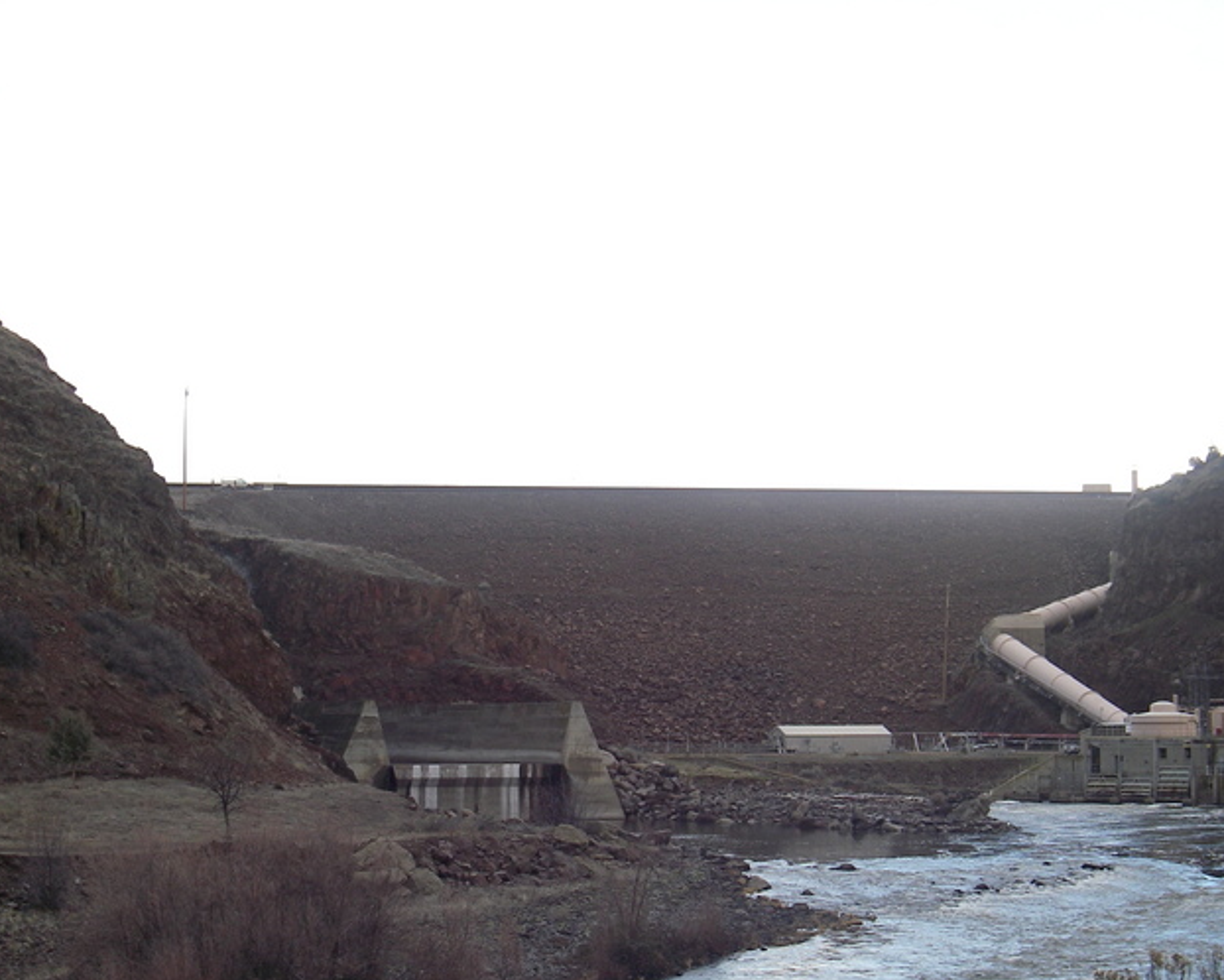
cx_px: 667
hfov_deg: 27.5
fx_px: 2500
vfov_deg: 22.1
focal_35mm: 69
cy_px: 582
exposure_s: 1/125
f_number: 3.6
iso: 64
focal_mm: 9.2
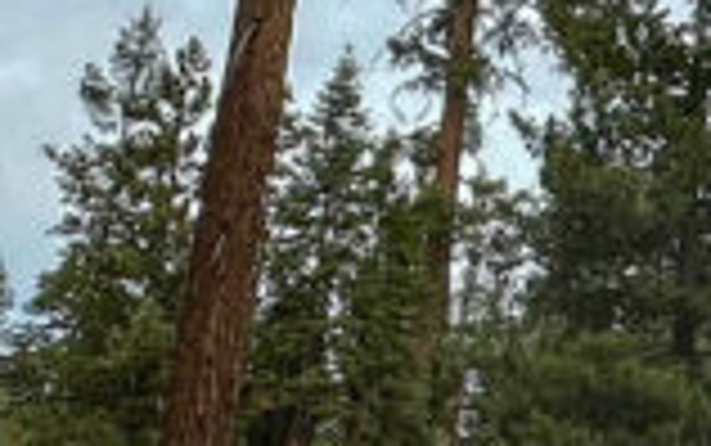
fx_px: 1862
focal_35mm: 96
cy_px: -90
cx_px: 860
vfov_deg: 13.3
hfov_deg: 20.2
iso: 50
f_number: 2.2
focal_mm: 2.22
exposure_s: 1/1500
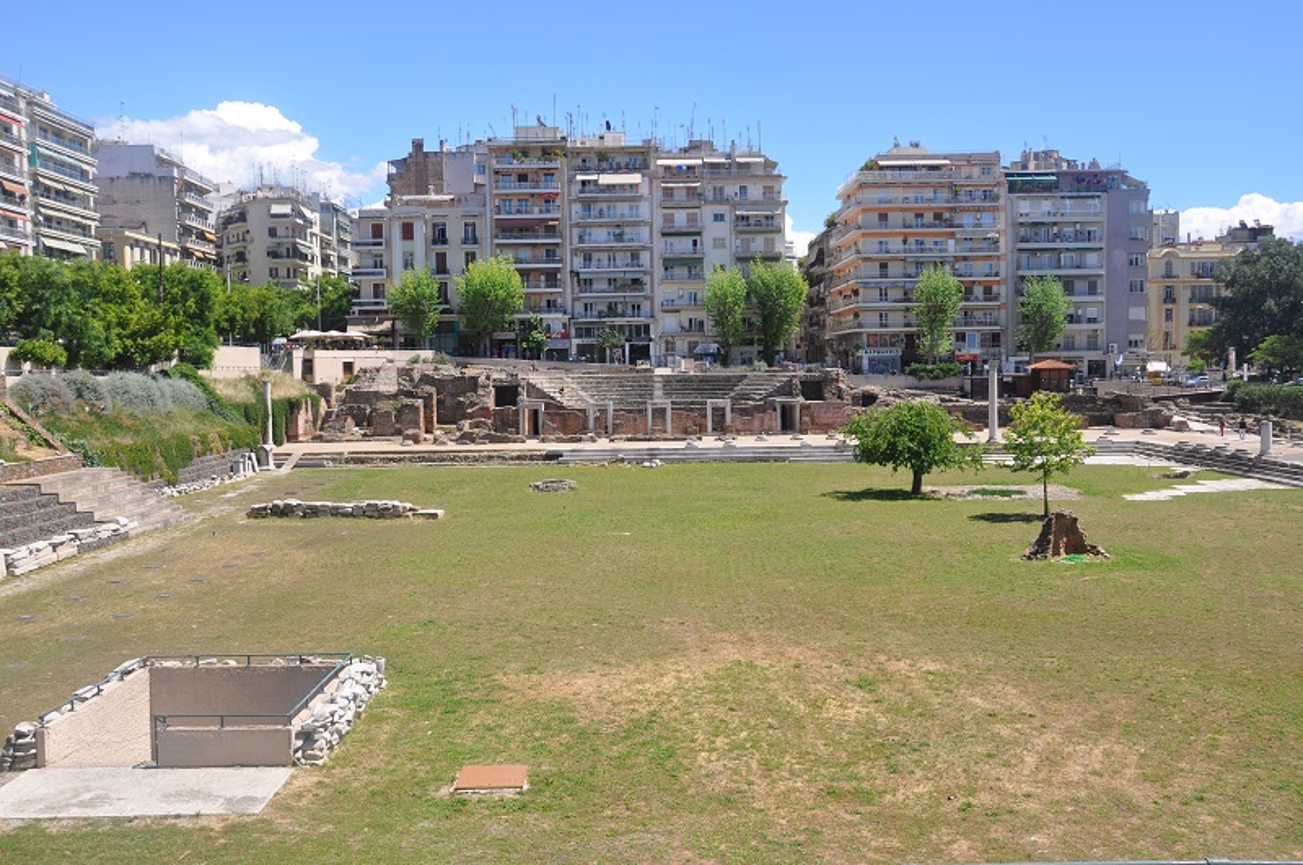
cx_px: 652
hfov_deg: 57.3
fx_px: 1193
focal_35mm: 33
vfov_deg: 39.9
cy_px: 432
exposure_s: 1/320
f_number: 9
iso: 200
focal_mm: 22
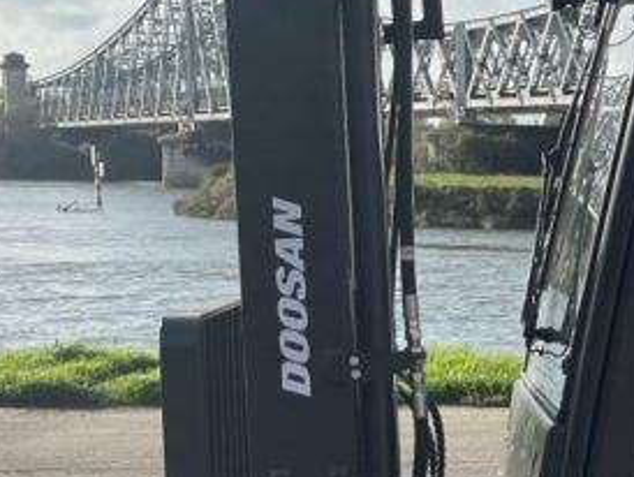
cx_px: 870
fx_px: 1778
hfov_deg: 18.5
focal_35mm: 97
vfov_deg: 15.1
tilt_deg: -8.3
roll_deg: -0.8
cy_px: 417
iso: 32
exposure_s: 1/3922
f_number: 1.6
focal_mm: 5.1
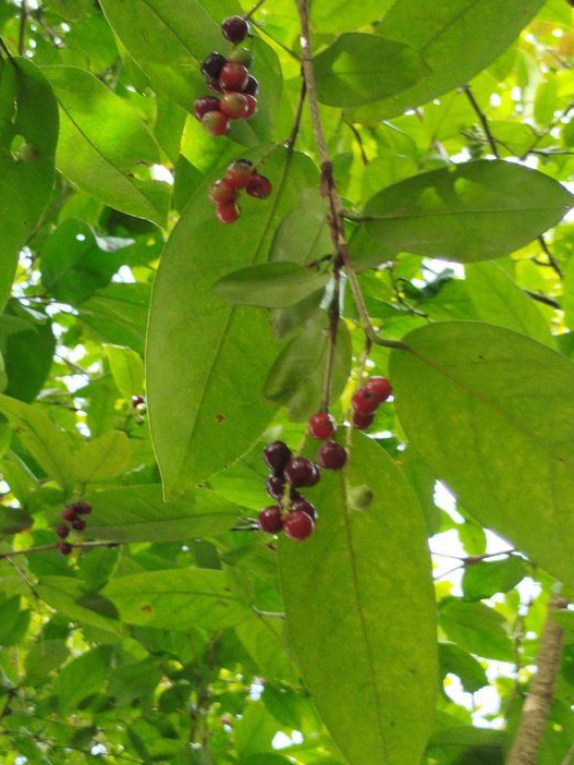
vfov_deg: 23.8
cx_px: 321
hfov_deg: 18.0
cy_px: 341
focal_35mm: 82
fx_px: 1812
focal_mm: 5.31
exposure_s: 1/60
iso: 64
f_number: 1.7
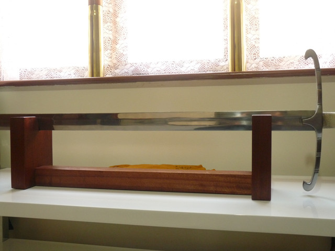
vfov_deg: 38.7
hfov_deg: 50.1
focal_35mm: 37
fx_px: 358
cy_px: 126
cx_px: 168
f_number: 3
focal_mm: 6.6
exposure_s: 1/20
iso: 400
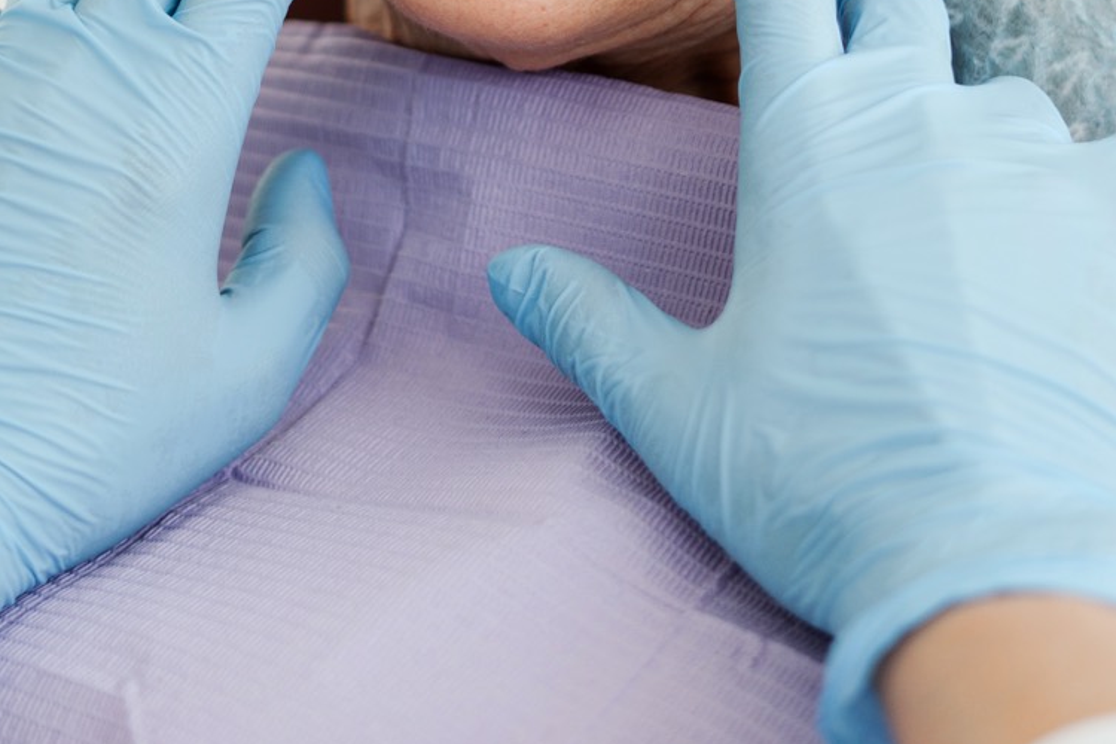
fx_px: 3968
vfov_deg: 10.5
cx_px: 427
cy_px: -141
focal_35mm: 128
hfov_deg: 16.0
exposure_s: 1/640
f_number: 2
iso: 160
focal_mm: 50
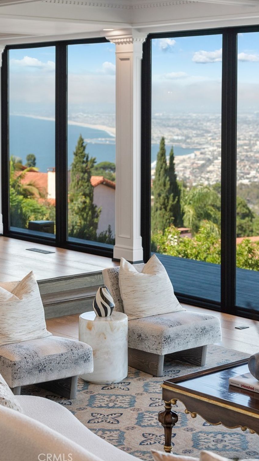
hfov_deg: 16.3
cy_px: 231
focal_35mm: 74
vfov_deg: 28.6
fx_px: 903
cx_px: 113
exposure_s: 1/400
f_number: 5.6
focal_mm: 70
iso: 400
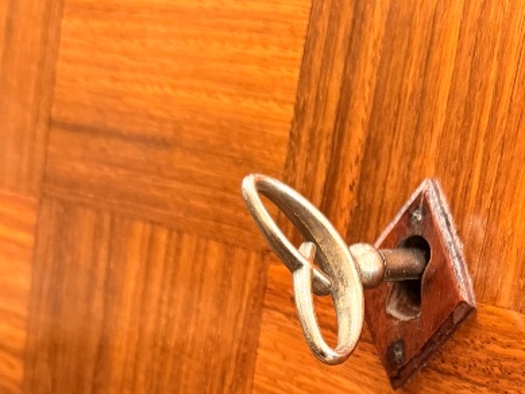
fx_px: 1123
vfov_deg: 18.2
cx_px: 372
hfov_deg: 26.1
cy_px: 549
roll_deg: -11.8
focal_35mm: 74
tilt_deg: -16.9
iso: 640
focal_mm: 6.76
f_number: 1.78
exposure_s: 1/33
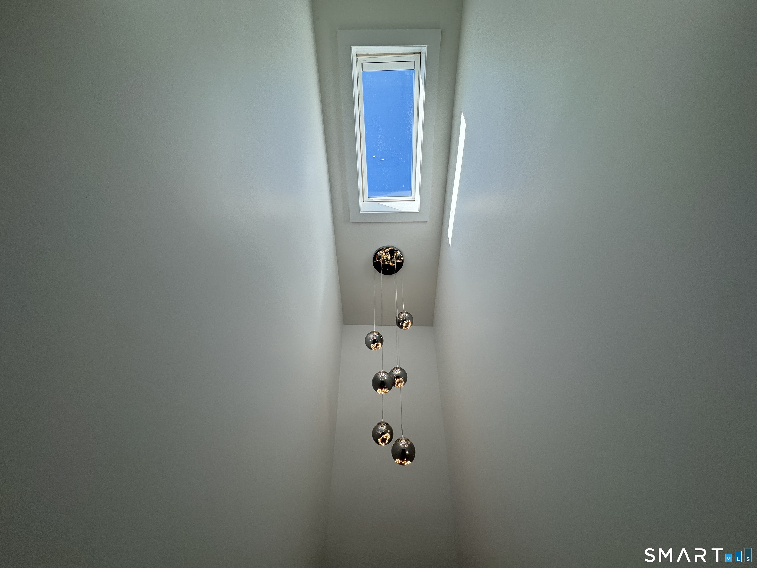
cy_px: 284
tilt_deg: +35.2
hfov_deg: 102.1
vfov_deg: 85.7
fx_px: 306
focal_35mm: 14
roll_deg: -0.2
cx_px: 378
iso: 40
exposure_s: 1/352
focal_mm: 2.22
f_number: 2.2
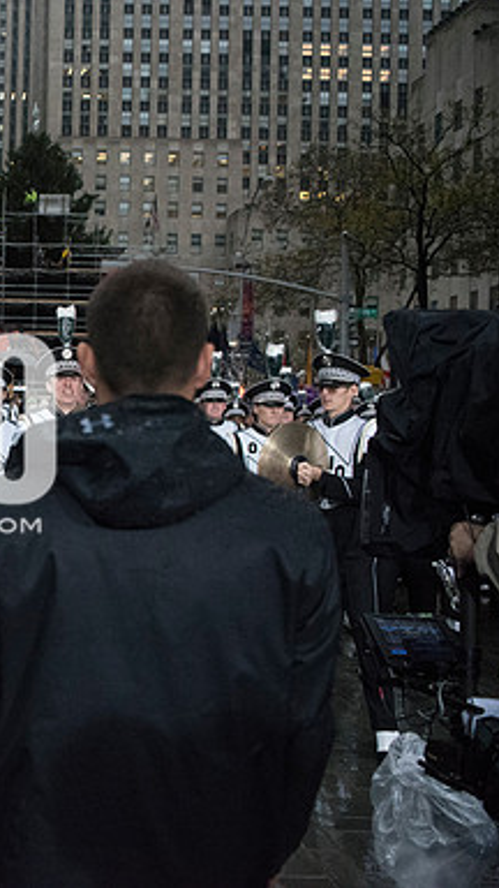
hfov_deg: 27.1
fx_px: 894
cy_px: 443
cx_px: -118
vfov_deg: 52.8
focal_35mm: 38
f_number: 2.8
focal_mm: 24
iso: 10000
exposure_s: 1/4000
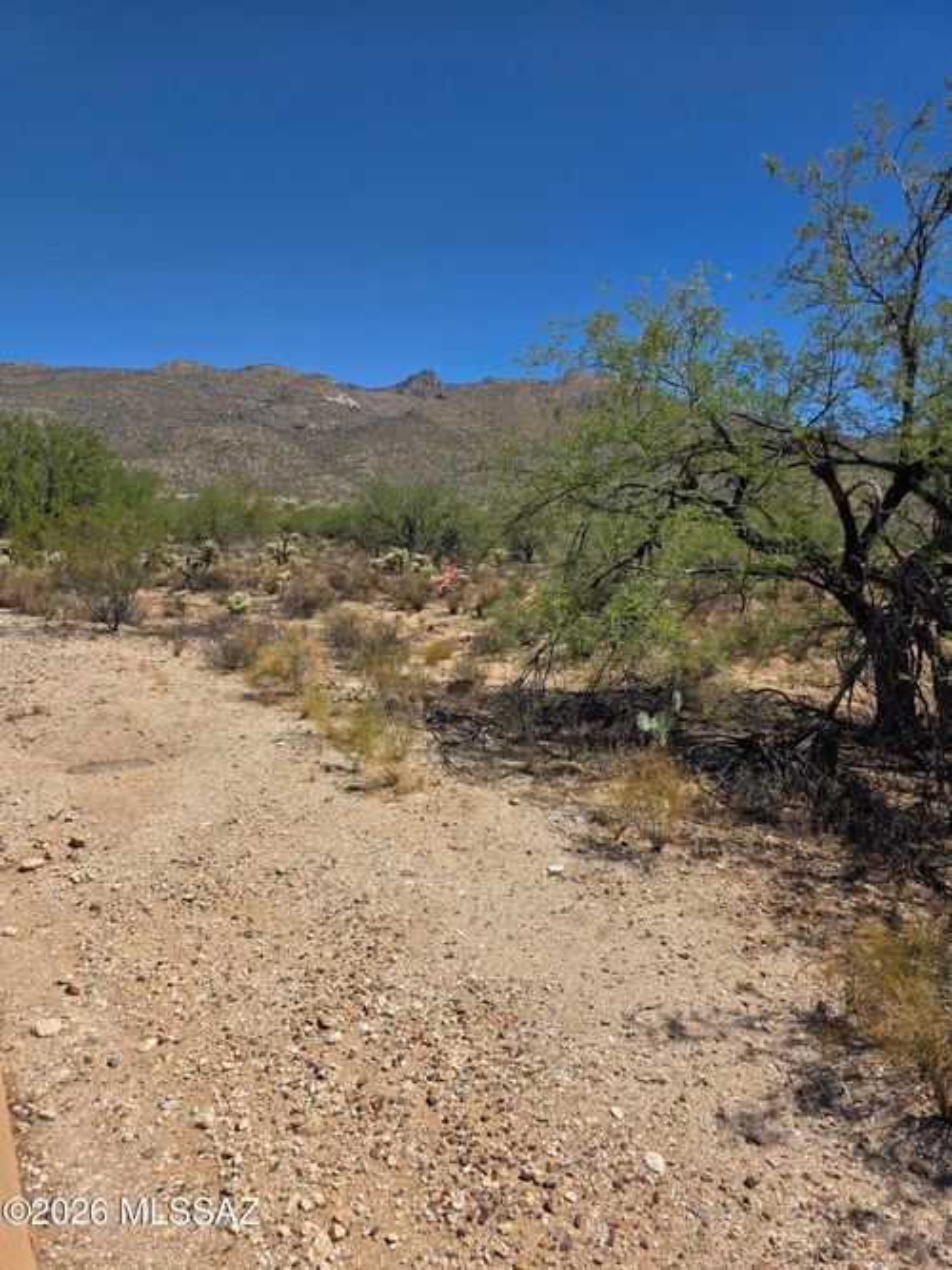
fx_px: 844
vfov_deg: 73.9
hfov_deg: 58.9
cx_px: 476
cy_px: 635
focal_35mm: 23
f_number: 1.7
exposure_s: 1/7944
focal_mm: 6.3
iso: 80
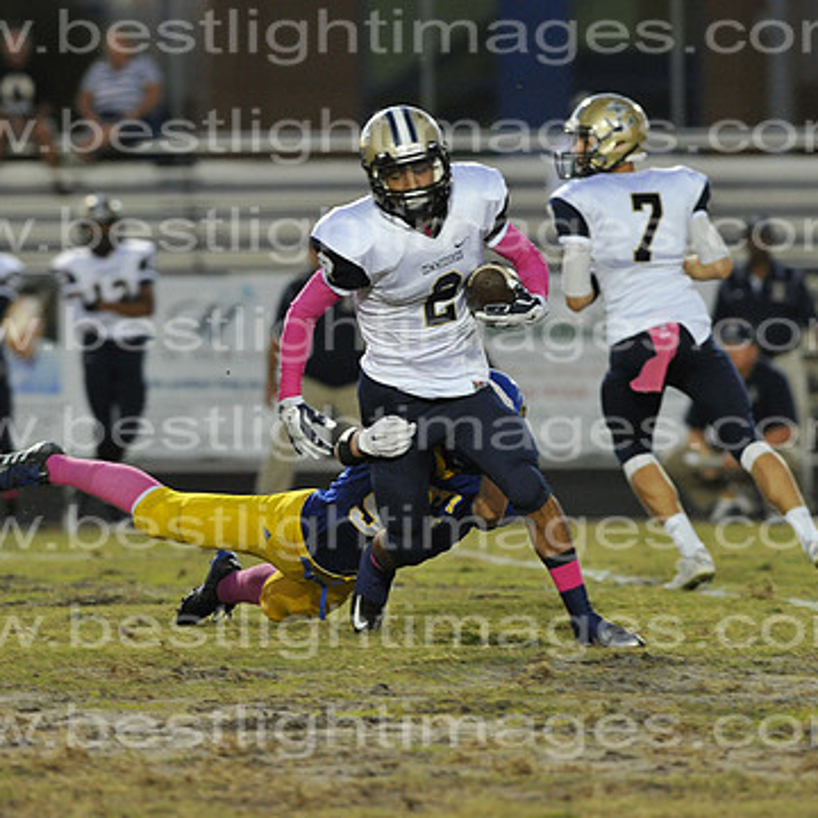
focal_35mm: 411
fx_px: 10988
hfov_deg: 4.3
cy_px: 384
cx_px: 364
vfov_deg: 4.3
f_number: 4.5
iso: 5000
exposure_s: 1/500
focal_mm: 300
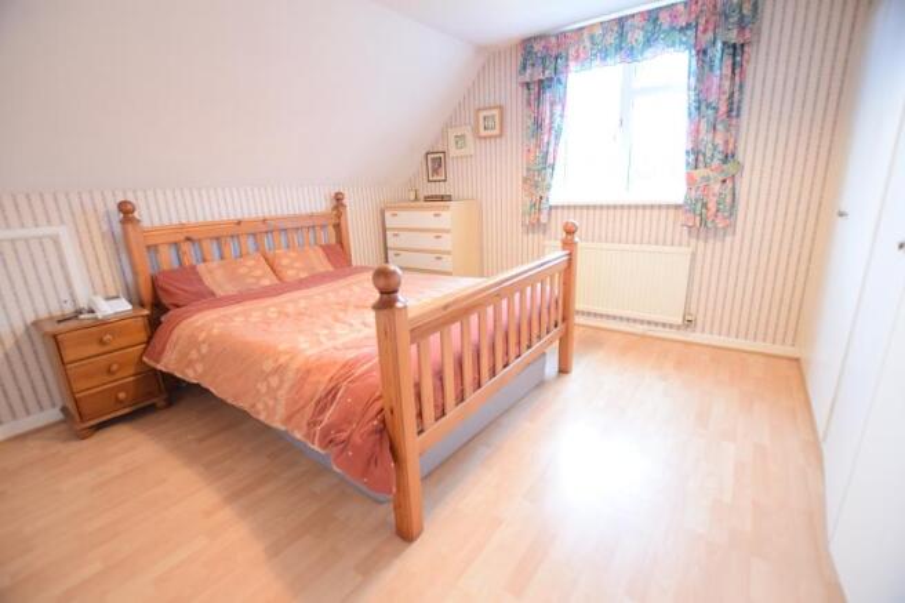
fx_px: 377
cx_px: 452
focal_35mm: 15
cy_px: 302
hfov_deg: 100.4
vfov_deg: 77.3
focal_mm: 10
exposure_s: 1/60
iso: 2800
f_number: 3.5
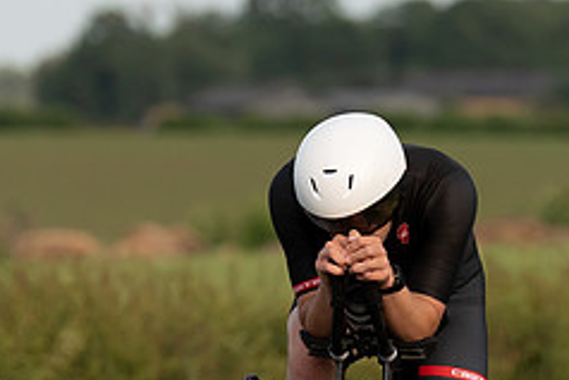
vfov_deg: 1.3
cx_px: 416
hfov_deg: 1.9
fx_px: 17159
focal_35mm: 1085
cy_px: 434
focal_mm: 176
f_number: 4
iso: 250
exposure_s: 1/1000
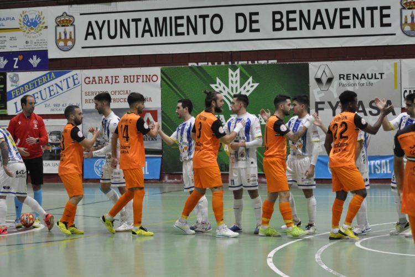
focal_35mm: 105
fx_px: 1210
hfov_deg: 19.5
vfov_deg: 13.0
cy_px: 138
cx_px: 208
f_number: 4
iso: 3200
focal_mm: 70
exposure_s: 1/500
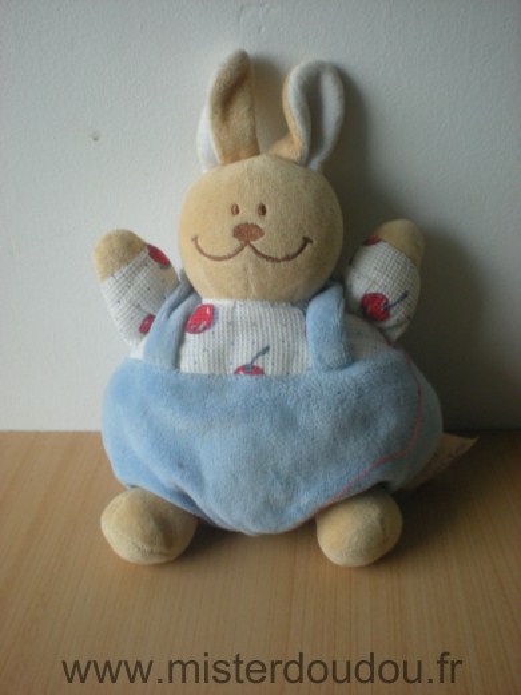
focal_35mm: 38
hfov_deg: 37.7
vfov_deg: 49.0
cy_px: 348
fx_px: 763
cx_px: 260
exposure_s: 1/8
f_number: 3.1
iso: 208
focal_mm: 6.3
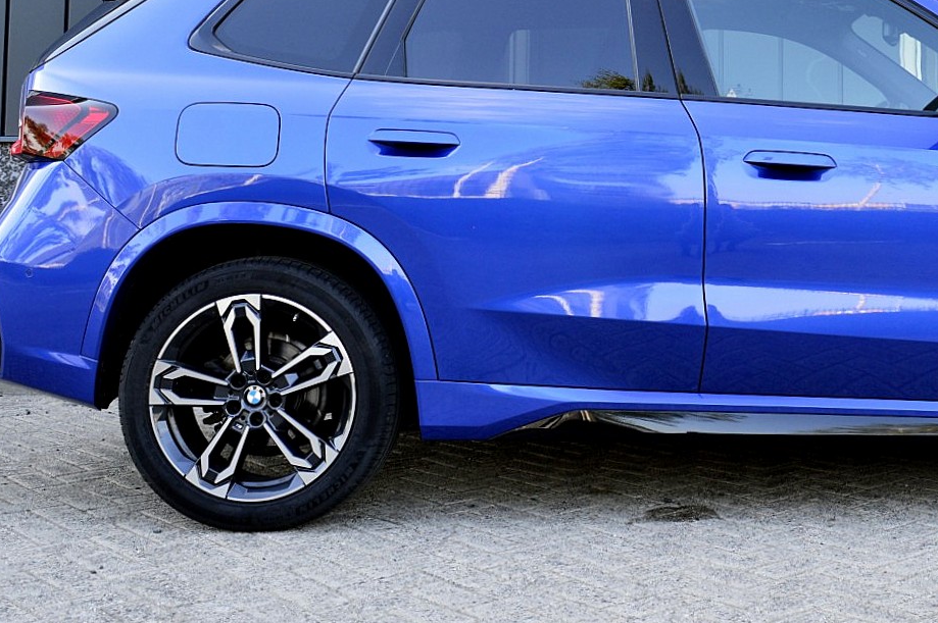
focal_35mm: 53
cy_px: 152
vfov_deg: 25.2
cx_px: 736
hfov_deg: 36.4
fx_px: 1380
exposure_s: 1/60
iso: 400
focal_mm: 20
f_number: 8
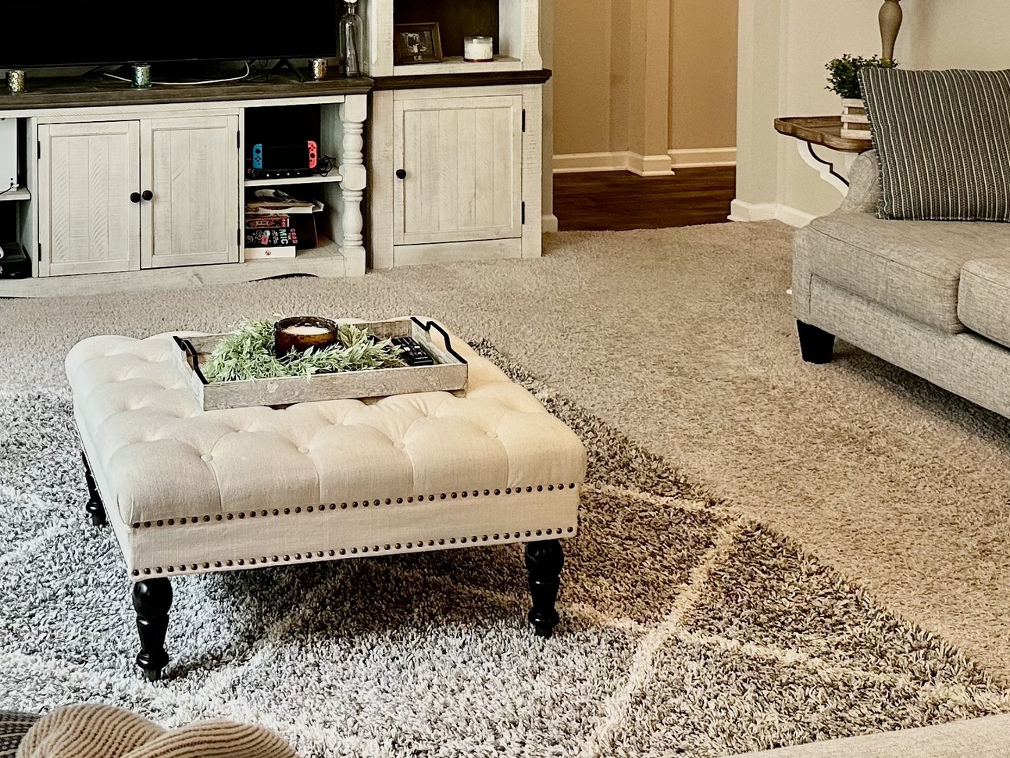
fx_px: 1663
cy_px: 6
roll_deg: +0.3
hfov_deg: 33.2
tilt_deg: -4.0
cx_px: 271
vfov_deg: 24.5
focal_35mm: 57
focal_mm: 6.86
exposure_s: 1/60
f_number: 1.78
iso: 200
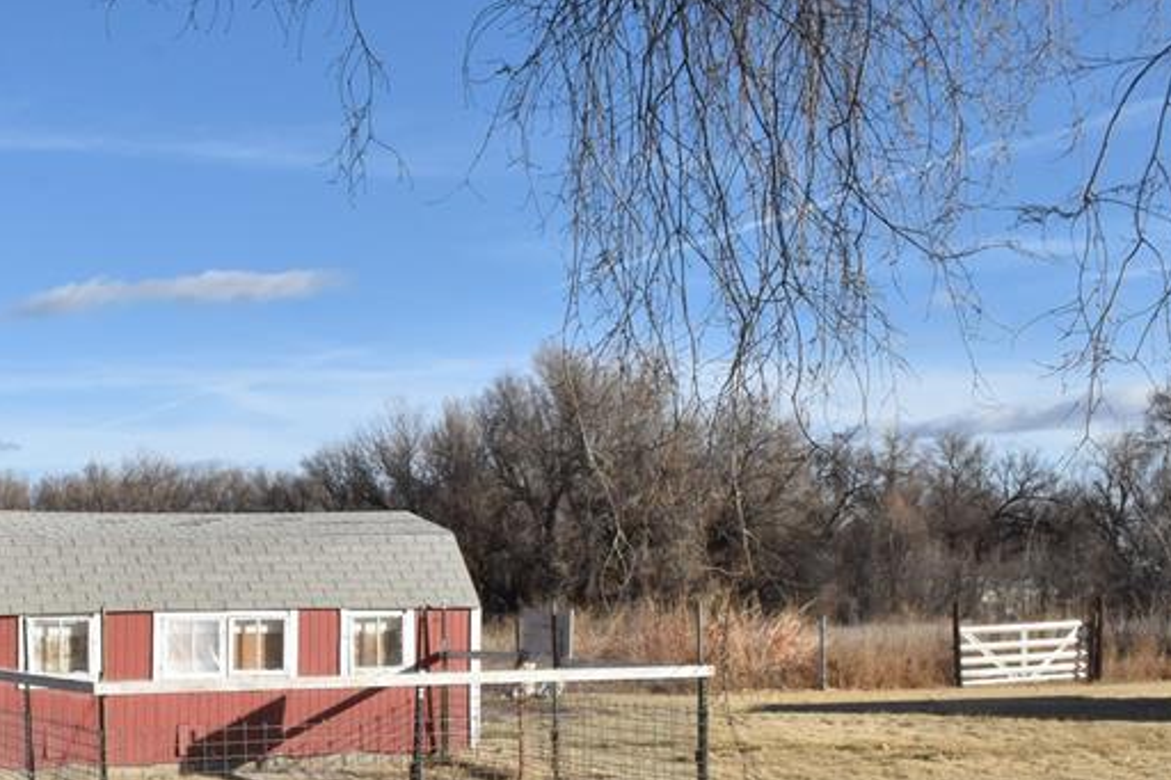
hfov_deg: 35.8
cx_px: 249
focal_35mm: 54
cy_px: 737
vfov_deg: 24.2
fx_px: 1756
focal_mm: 18
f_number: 22
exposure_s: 1/400
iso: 800
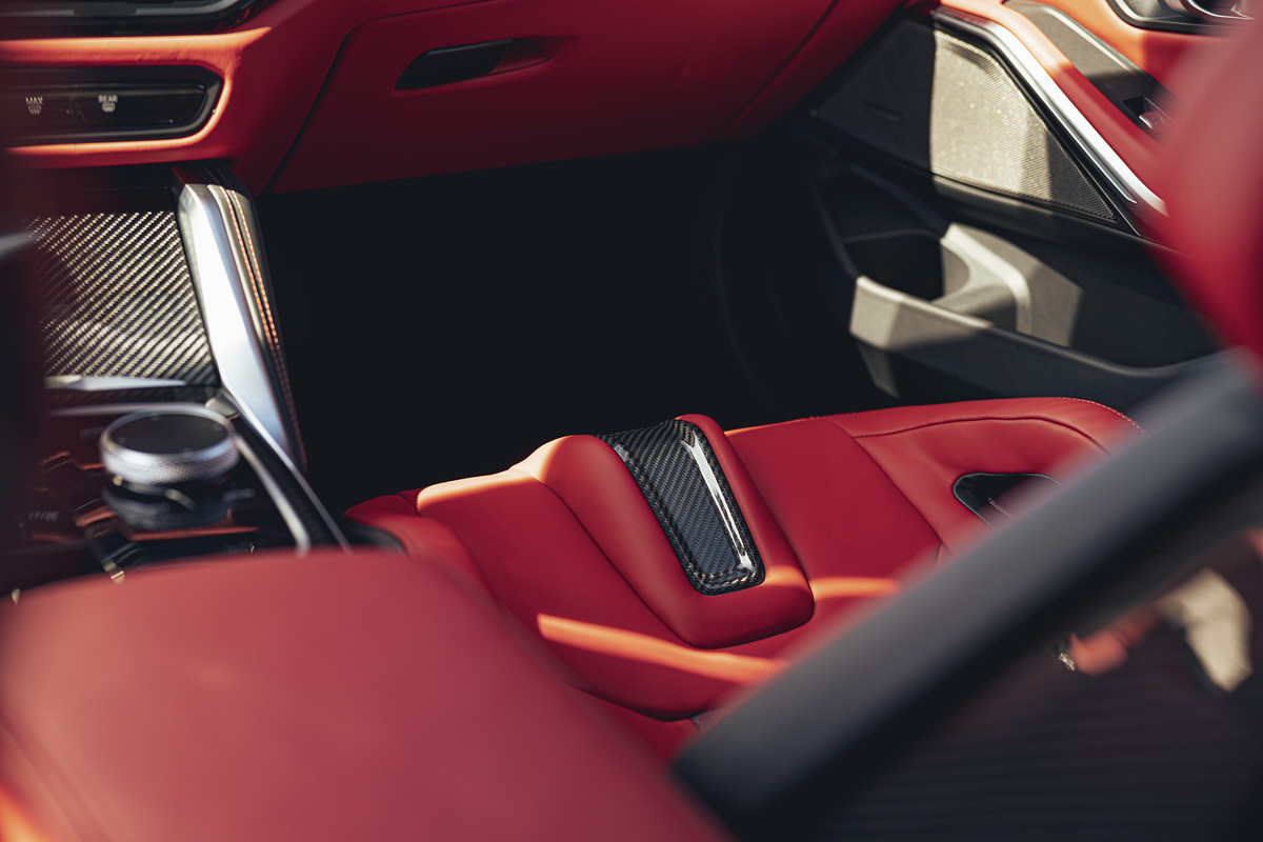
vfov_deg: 27.0
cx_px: 632
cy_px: 421
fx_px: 1754
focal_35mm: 50
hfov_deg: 39.6
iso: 125
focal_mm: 50
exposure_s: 1/100
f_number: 2.5
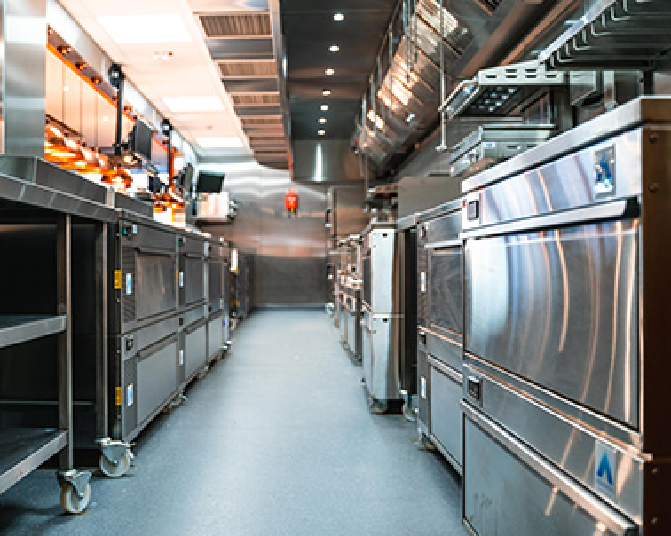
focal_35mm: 36
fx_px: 715
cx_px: 268
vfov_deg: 41.1
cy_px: 262
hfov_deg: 50.0
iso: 800
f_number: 3.2
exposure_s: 1/125
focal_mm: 29
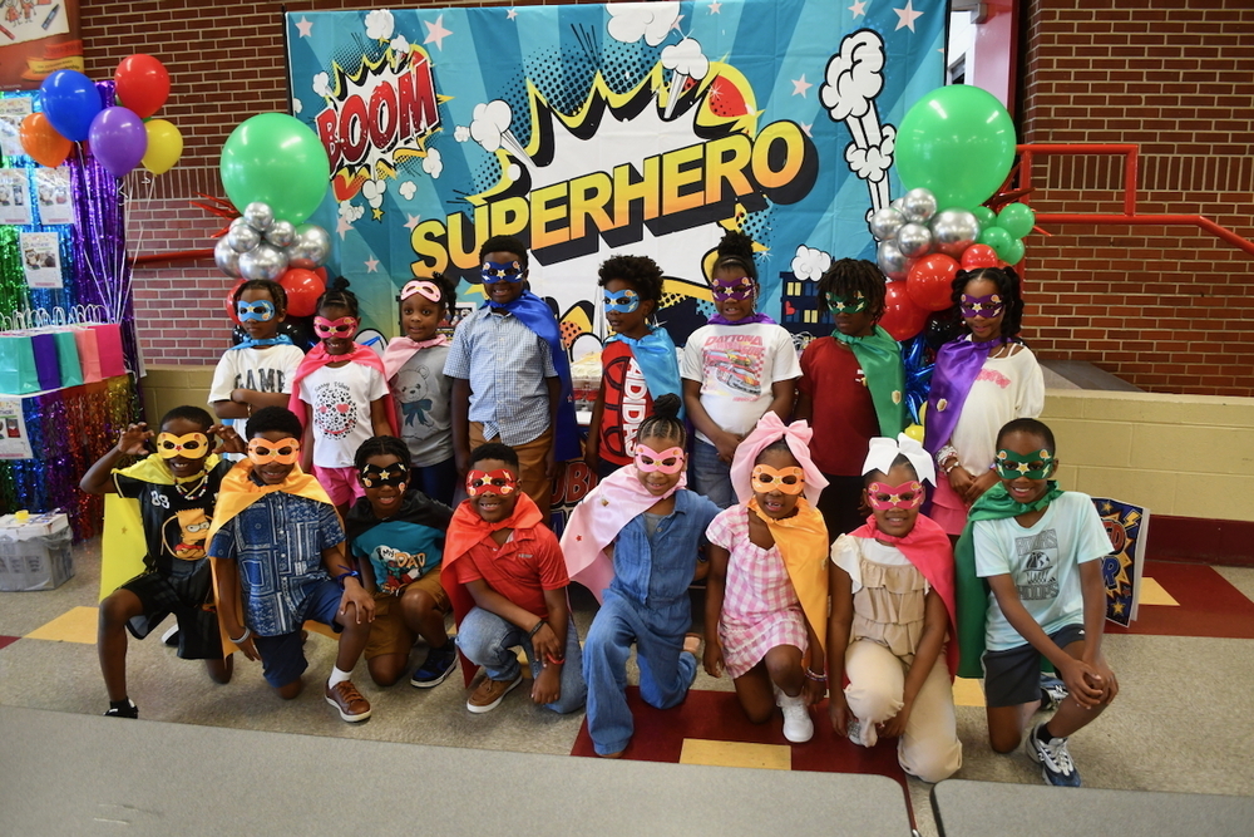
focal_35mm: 27
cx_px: 627
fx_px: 941
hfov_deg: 67.4
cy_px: 418
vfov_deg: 47.9
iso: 1250
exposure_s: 1/125
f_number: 3.5
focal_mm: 18
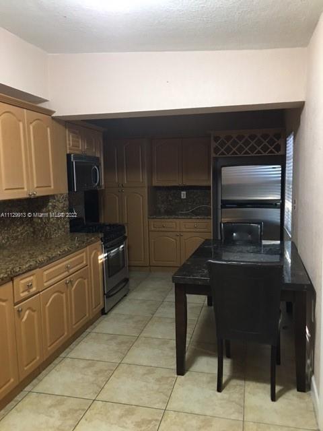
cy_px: 216
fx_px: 361
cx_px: 162
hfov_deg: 48.2
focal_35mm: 29
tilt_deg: -4.5
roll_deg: +0.1
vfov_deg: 61.7
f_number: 2.2
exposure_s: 1/8
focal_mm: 4.15
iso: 100
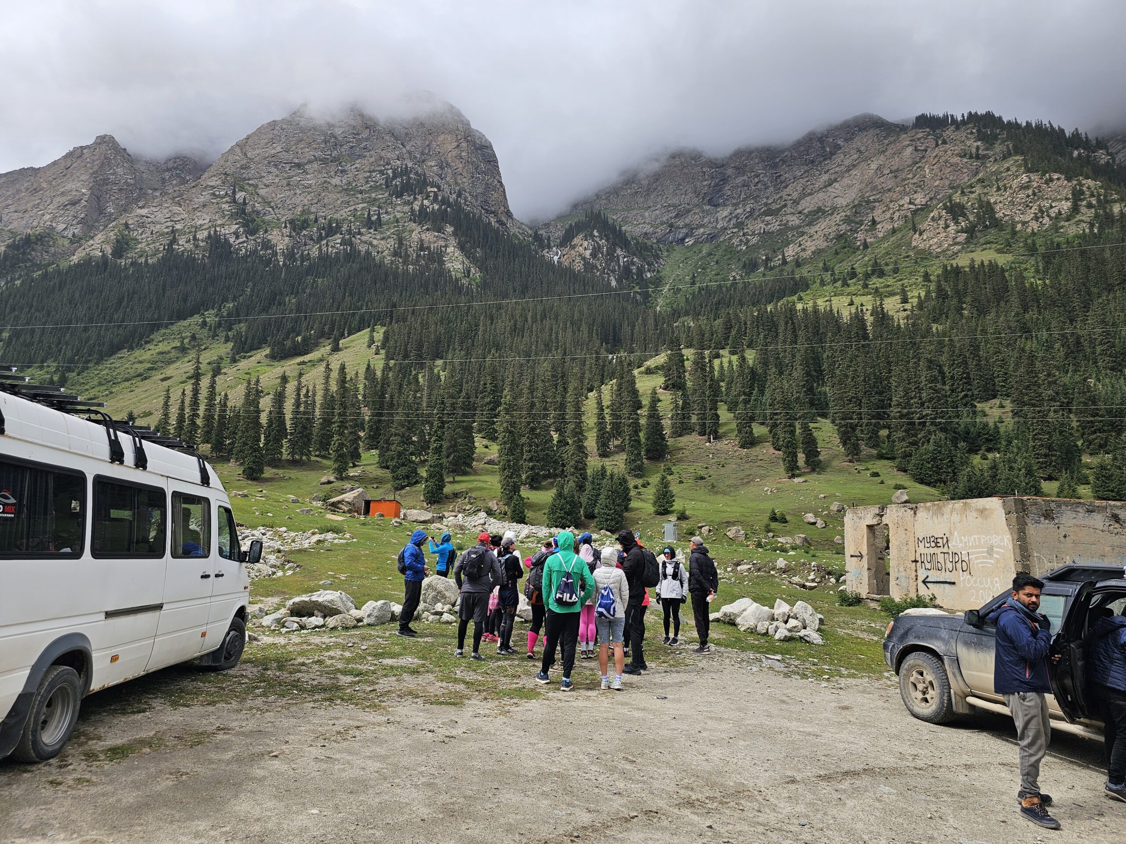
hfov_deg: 73.9
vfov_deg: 58.9
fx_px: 748
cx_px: 563
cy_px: 422
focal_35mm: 23
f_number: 1.7
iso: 10
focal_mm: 6.3
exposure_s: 1/559
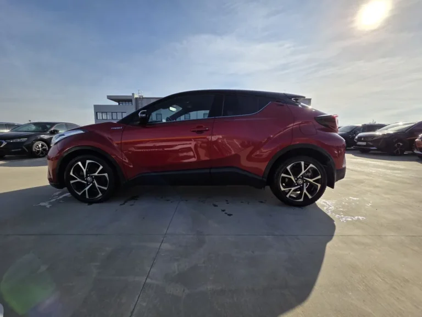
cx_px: 211
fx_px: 158
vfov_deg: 89.9
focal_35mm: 13
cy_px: 158
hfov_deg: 106.2
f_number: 2.2
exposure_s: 1/4187
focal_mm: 2.2
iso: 50
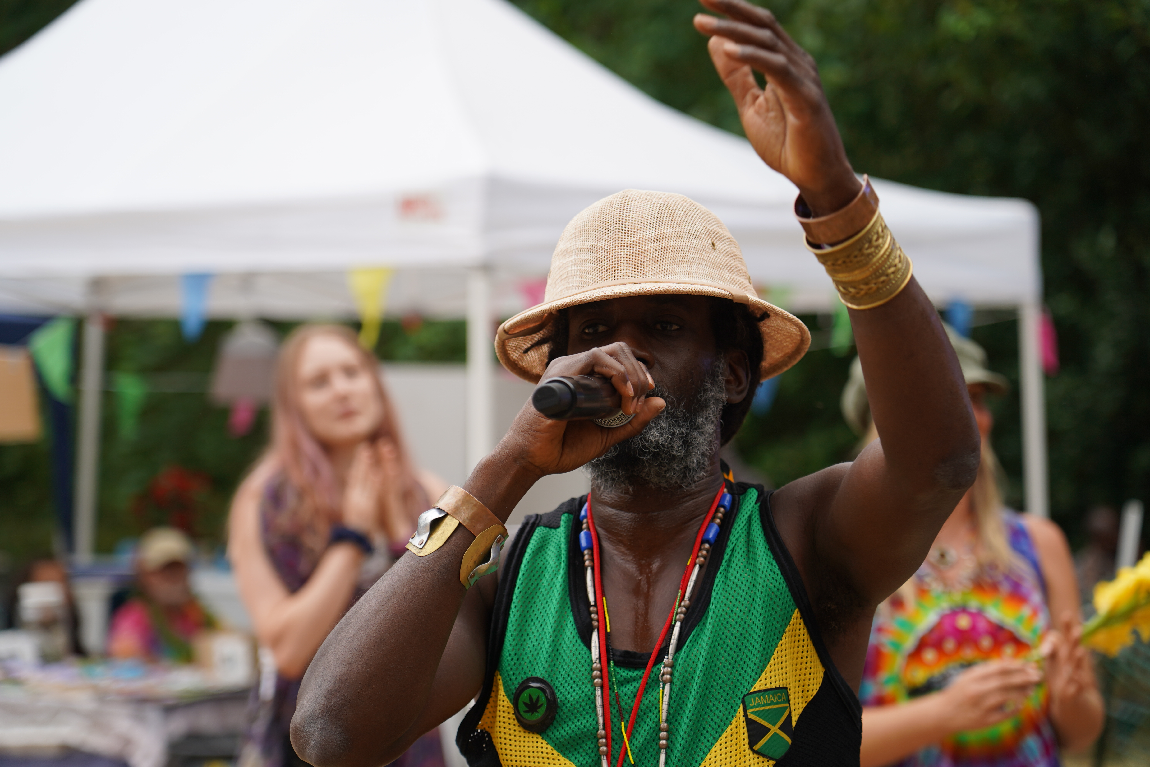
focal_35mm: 105
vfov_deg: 13.0
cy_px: 384
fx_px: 3354
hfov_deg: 19.5
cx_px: 575
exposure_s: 1/125
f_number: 4
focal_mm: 105
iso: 200
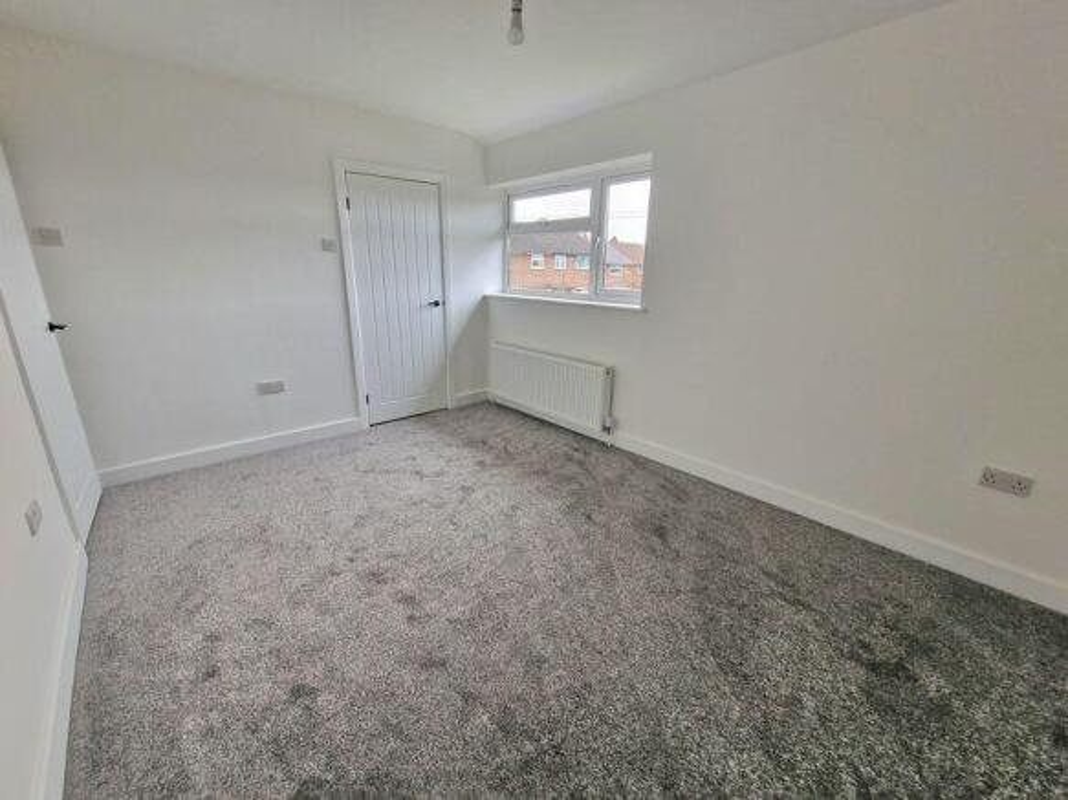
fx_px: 401
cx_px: 534
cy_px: 400
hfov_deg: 106.2
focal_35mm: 13
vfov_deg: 89.9
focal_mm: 2.2
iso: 160
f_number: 2.2
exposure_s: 1/60.2
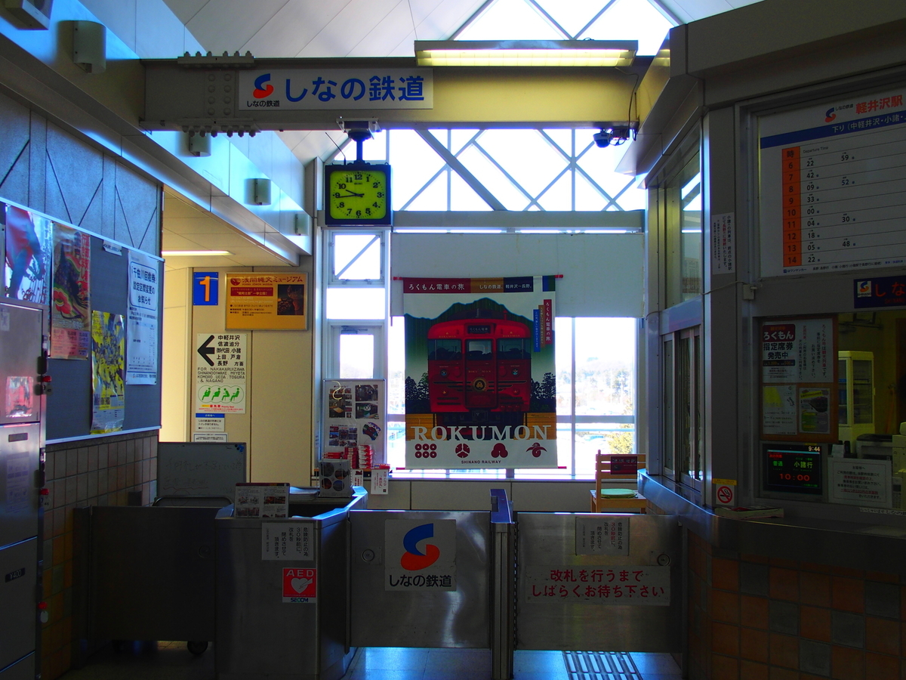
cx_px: 453
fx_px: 995
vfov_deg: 37.7
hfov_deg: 49.0
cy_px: 340
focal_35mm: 38
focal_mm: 8.1
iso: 100
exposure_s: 1/100
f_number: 2.8
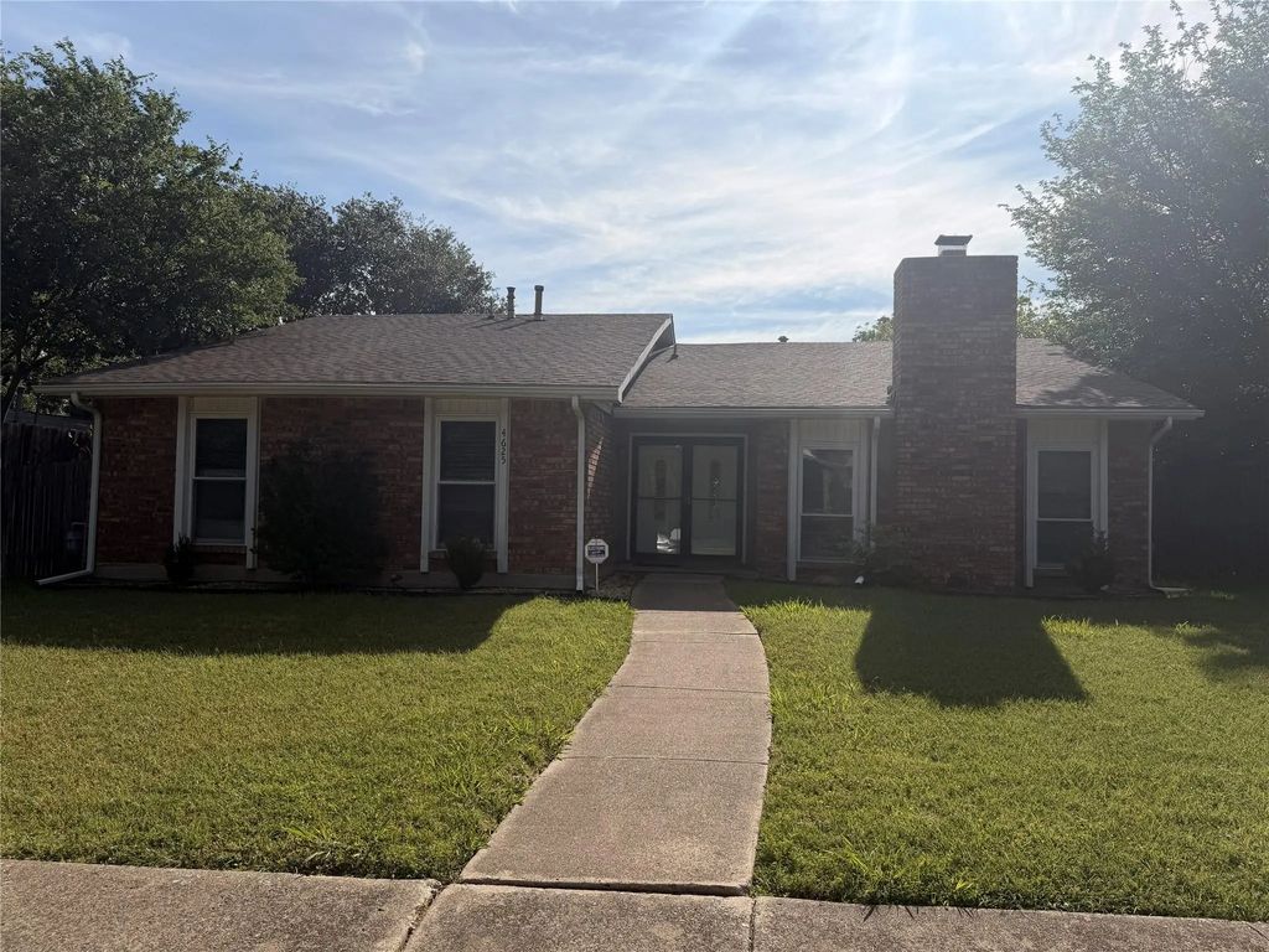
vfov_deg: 56.8
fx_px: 880
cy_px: 476
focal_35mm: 24
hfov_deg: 71.6
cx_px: 634
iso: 80
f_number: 1.78
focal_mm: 6.76
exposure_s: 1/10309
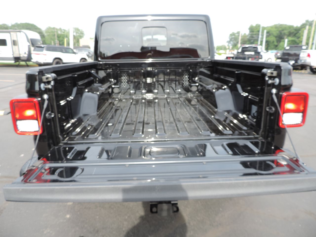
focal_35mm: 24
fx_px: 219
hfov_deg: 71.6
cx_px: 158
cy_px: 118
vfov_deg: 56.8
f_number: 3
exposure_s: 1/250
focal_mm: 4.3
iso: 80
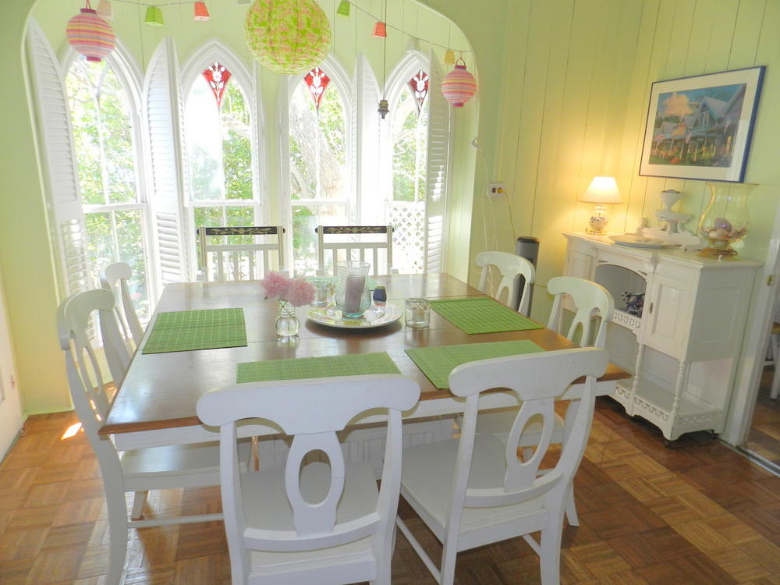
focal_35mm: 23
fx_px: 518
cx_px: 390
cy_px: 292
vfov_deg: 58.9
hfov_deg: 73.9
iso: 160
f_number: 3.4
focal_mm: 4
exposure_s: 1/60
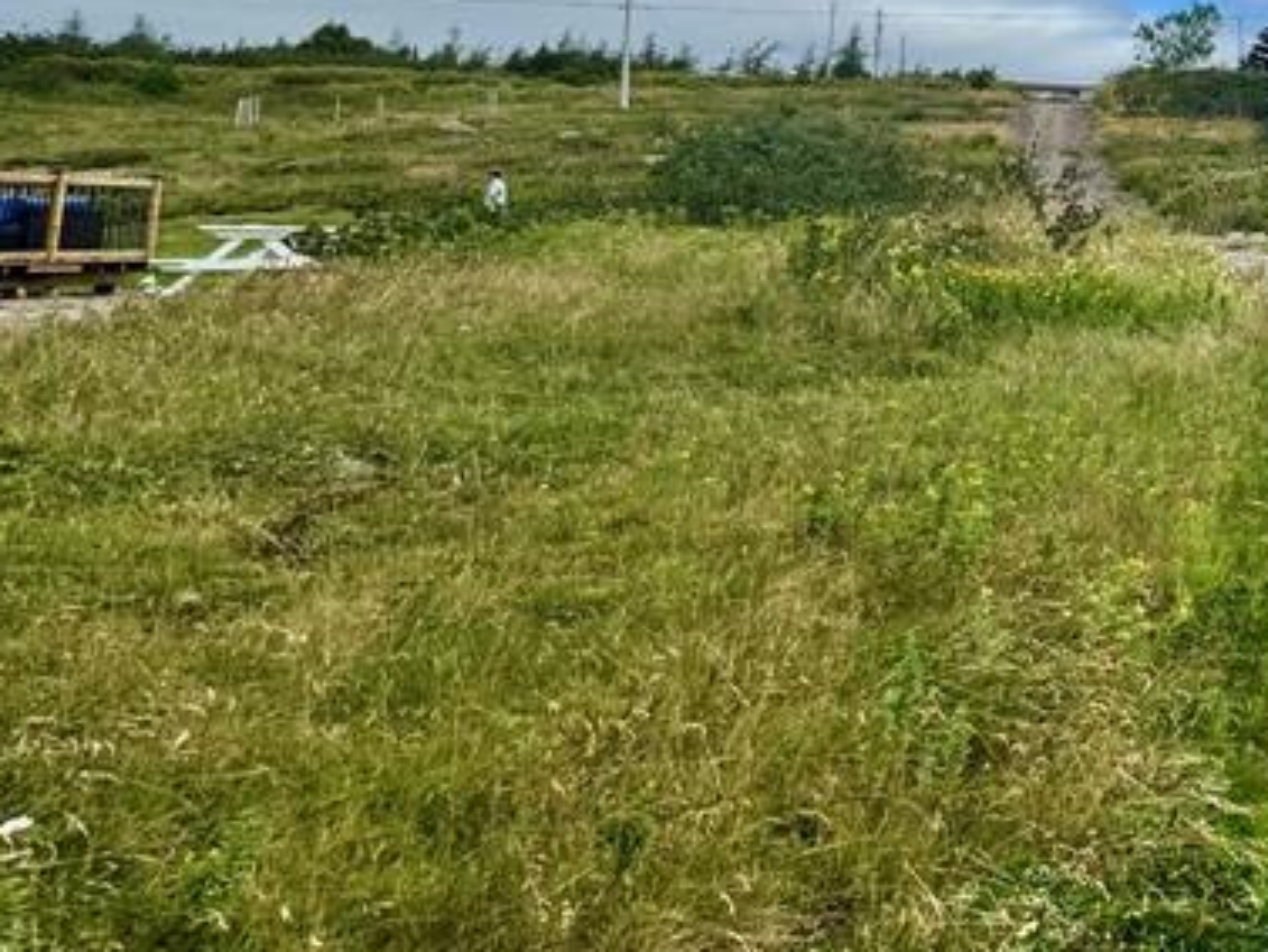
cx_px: 1695
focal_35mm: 38
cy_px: 91
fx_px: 1392
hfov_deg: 33.5
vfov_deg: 35.5
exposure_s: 1/2415
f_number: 2.2
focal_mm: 2.22
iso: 40
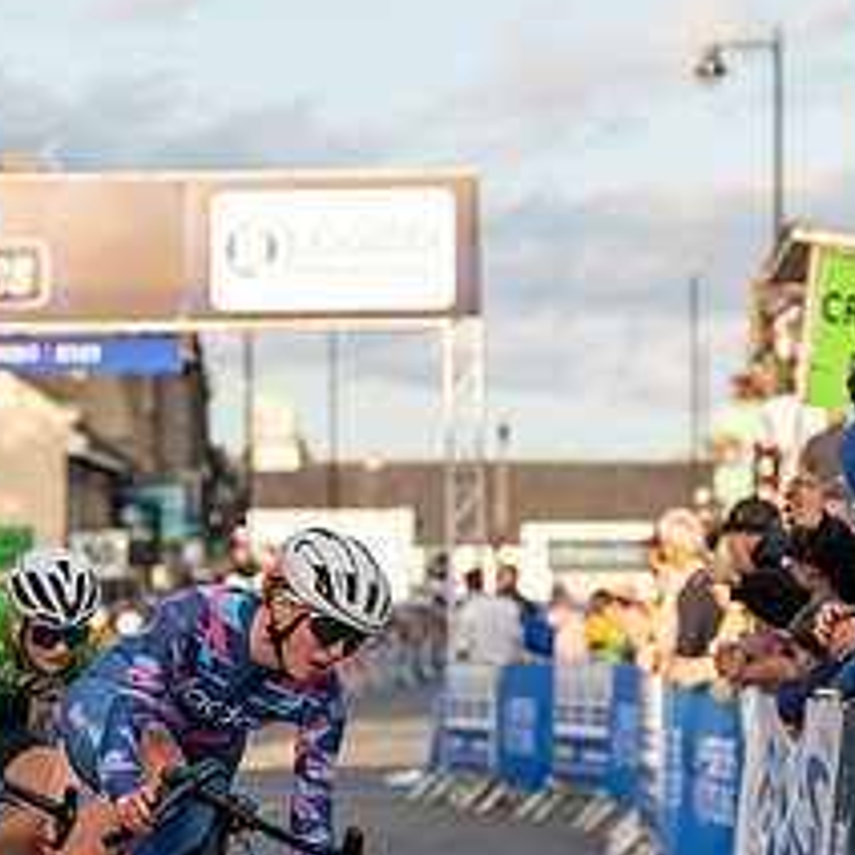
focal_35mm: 228
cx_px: 12
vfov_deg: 7.7
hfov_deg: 7.6
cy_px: 671
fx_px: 6371
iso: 320
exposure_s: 1/800
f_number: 3.5
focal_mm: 94
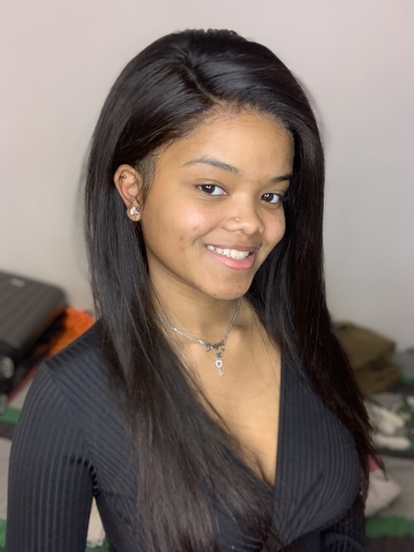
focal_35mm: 32
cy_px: 276
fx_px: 510
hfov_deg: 44.2
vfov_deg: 56.8
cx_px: 207
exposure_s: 1/60
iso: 125
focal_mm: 2.87
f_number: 2.2
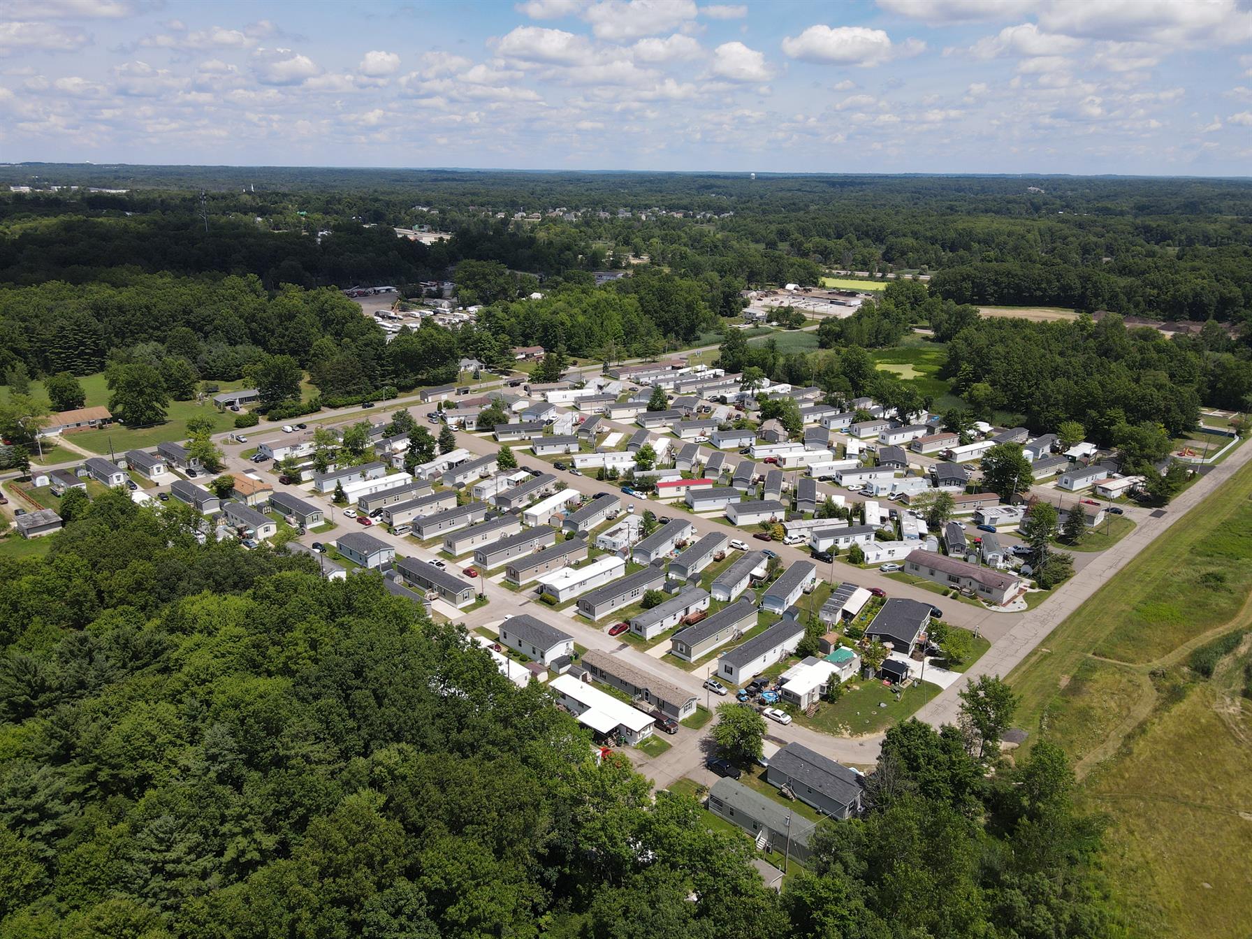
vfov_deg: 56.8
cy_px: 470
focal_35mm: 24
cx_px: 626
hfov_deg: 71.6
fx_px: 868
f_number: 2.8
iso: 100
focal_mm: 4.5
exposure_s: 1/800
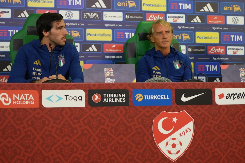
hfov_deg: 23.4
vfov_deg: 15.7
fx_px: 592
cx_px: 123
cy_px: 74
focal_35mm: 87
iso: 4000
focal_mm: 70
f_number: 4
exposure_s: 1/160
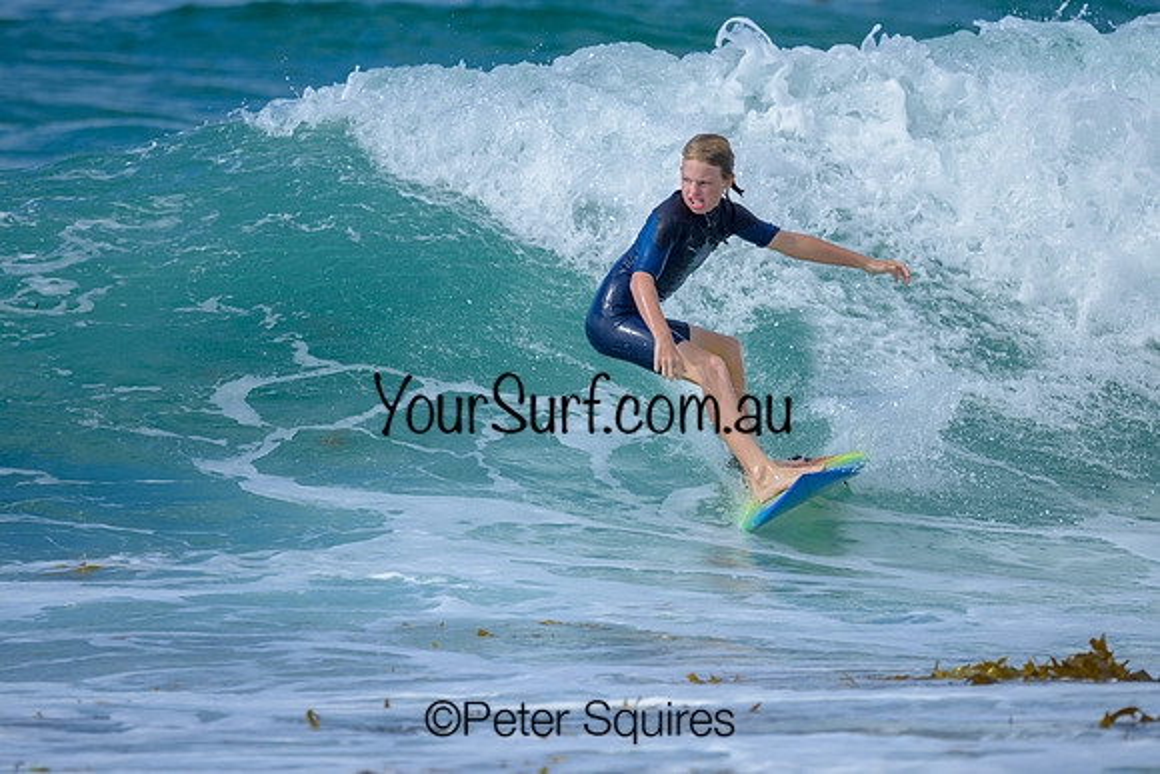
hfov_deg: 2.1
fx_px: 31099
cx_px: 545
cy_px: 311
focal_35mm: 965
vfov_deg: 1.4
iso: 220
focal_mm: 800
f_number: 6.3
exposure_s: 1/2000
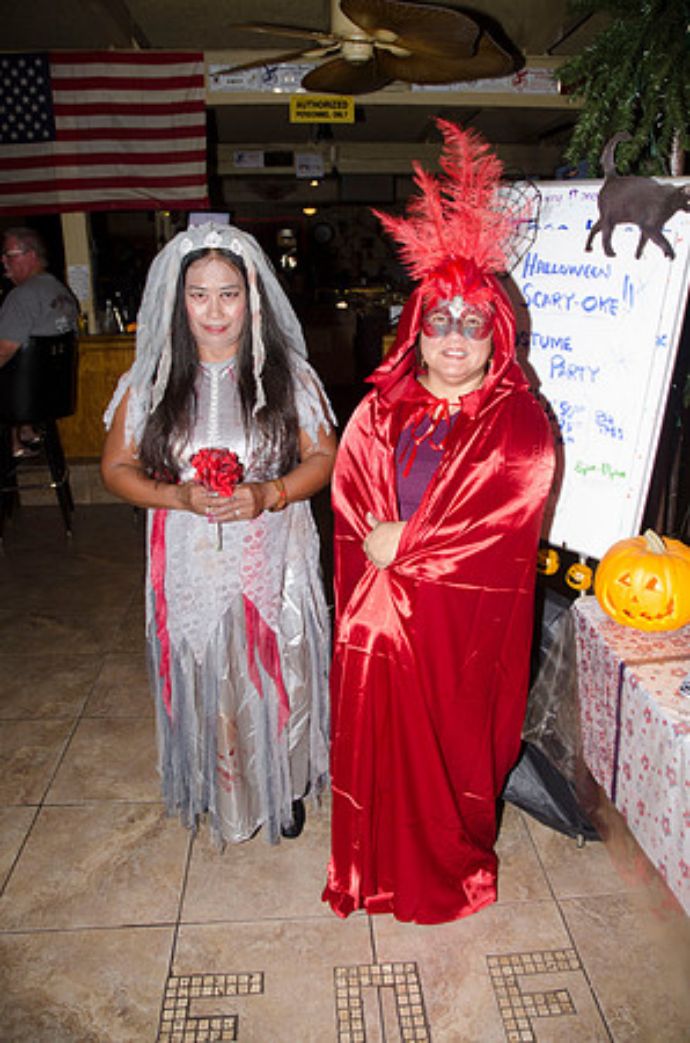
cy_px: 522
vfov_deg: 67.5
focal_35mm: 27
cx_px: 345
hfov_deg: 47.7
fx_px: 780
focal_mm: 18
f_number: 4
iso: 400
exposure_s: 1/60
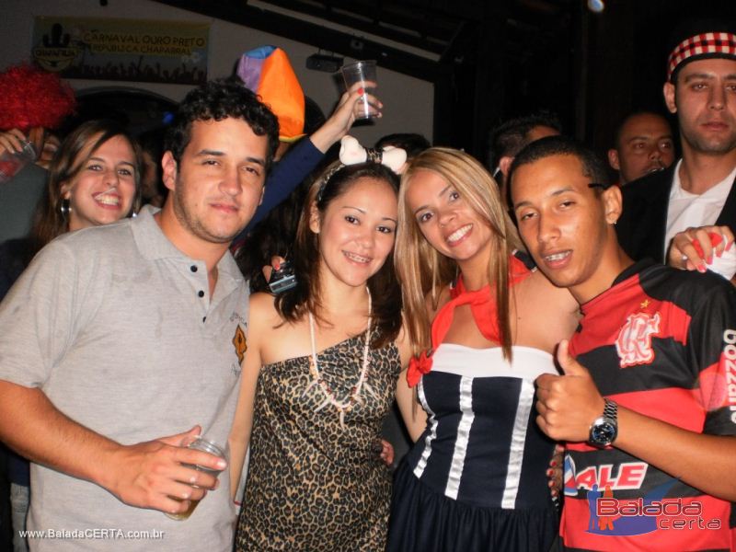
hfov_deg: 51.4
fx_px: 765
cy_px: 276
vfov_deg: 39.7
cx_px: 368
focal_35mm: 36
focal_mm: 6.3
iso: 160
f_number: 3.1
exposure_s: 1/30
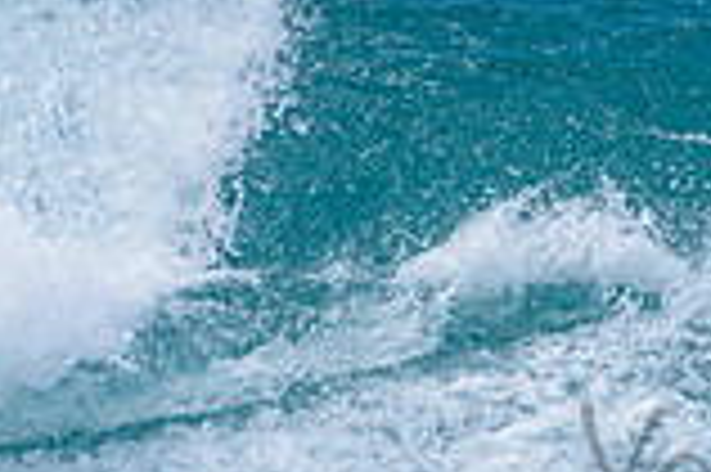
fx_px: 44628
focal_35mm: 2262
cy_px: 247
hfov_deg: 0.9
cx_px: 992
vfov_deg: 0.6
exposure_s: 1/2000
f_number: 5.6
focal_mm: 500
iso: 140
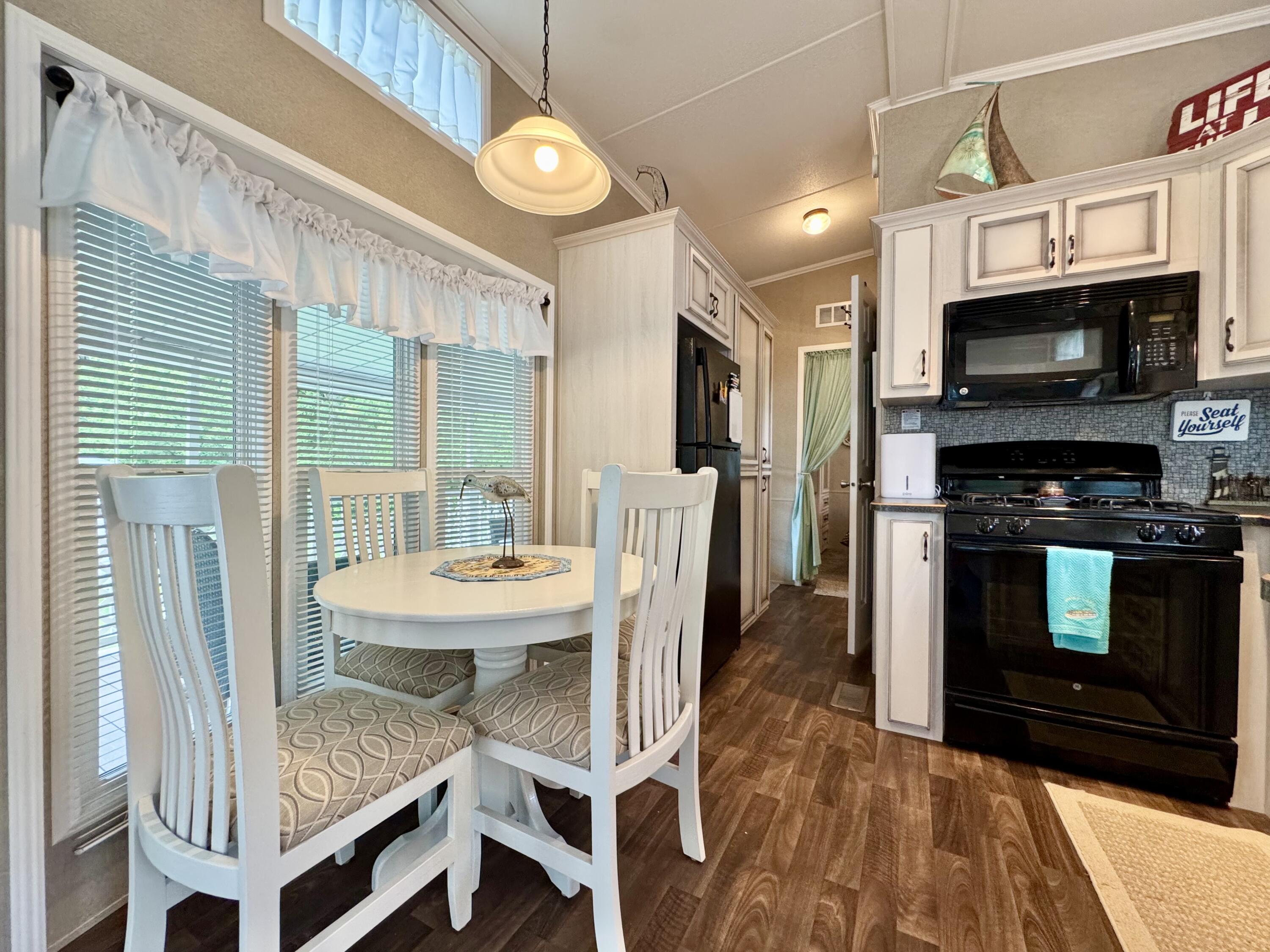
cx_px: 635
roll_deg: -0.6
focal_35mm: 14
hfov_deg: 102.1
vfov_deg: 85.7
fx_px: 514
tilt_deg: -0.9
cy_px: 476
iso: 250
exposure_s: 1/120
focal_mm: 2.22
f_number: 2.2
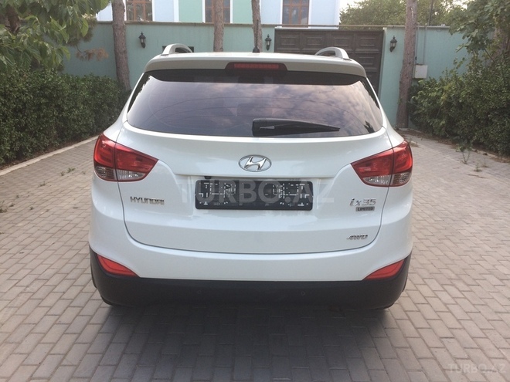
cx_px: 255
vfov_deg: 48.2
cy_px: 191
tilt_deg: -14.7
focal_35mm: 29
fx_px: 427
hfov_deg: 61.7
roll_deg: -0.8
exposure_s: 1/173
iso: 32
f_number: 2.2
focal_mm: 4.15
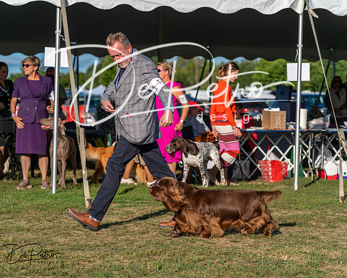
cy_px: 139
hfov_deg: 16.9
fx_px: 1168
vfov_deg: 13.5
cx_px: 174
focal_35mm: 114
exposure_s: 1/1250
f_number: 4.5
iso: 100
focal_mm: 101
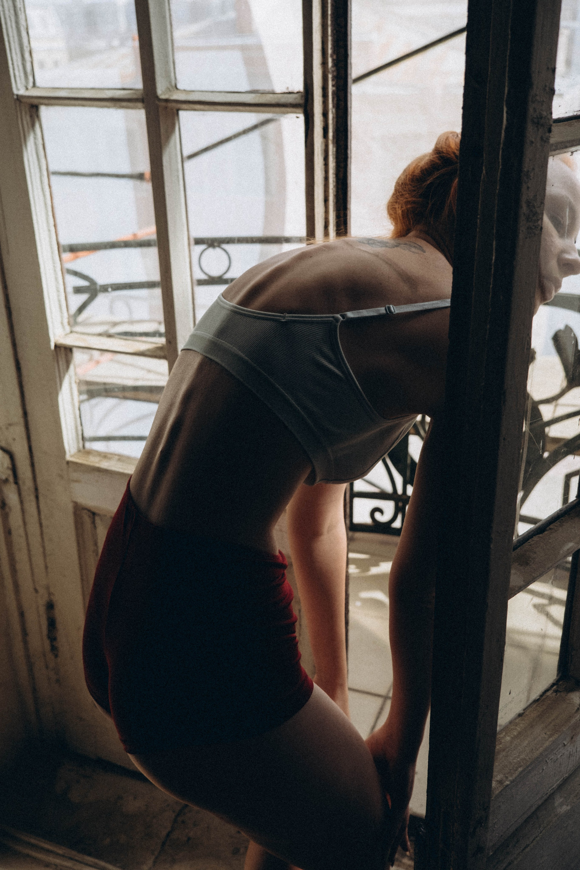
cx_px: 290
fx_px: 797
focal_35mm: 33
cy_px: 435
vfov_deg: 57.2
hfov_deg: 40.0
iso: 320
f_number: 4
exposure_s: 1/250
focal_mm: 22.3
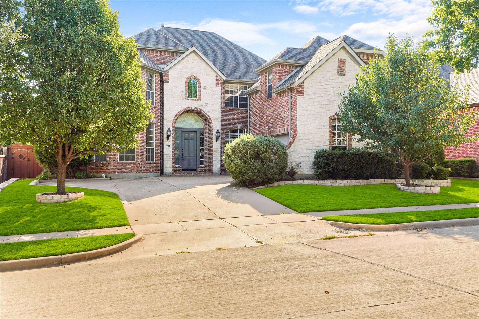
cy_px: 160
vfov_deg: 41.1
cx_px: 240
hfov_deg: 58.7
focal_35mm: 32
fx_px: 426
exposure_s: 1/500
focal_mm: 21.6
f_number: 9
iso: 400
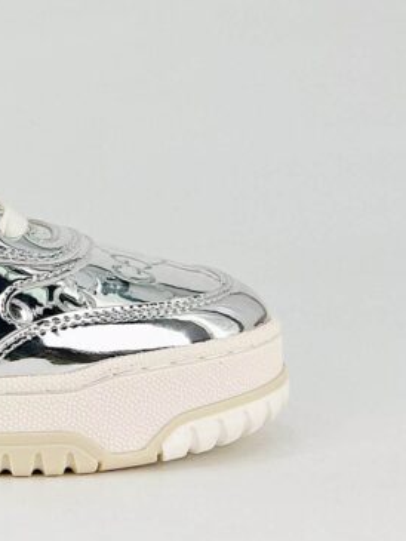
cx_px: -162
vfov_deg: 25.6
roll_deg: +0.0
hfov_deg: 17.8
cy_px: 196
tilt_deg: -7.5
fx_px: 1188
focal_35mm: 76
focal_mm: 5.7
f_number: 1.5
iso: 50
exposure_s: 1/1266
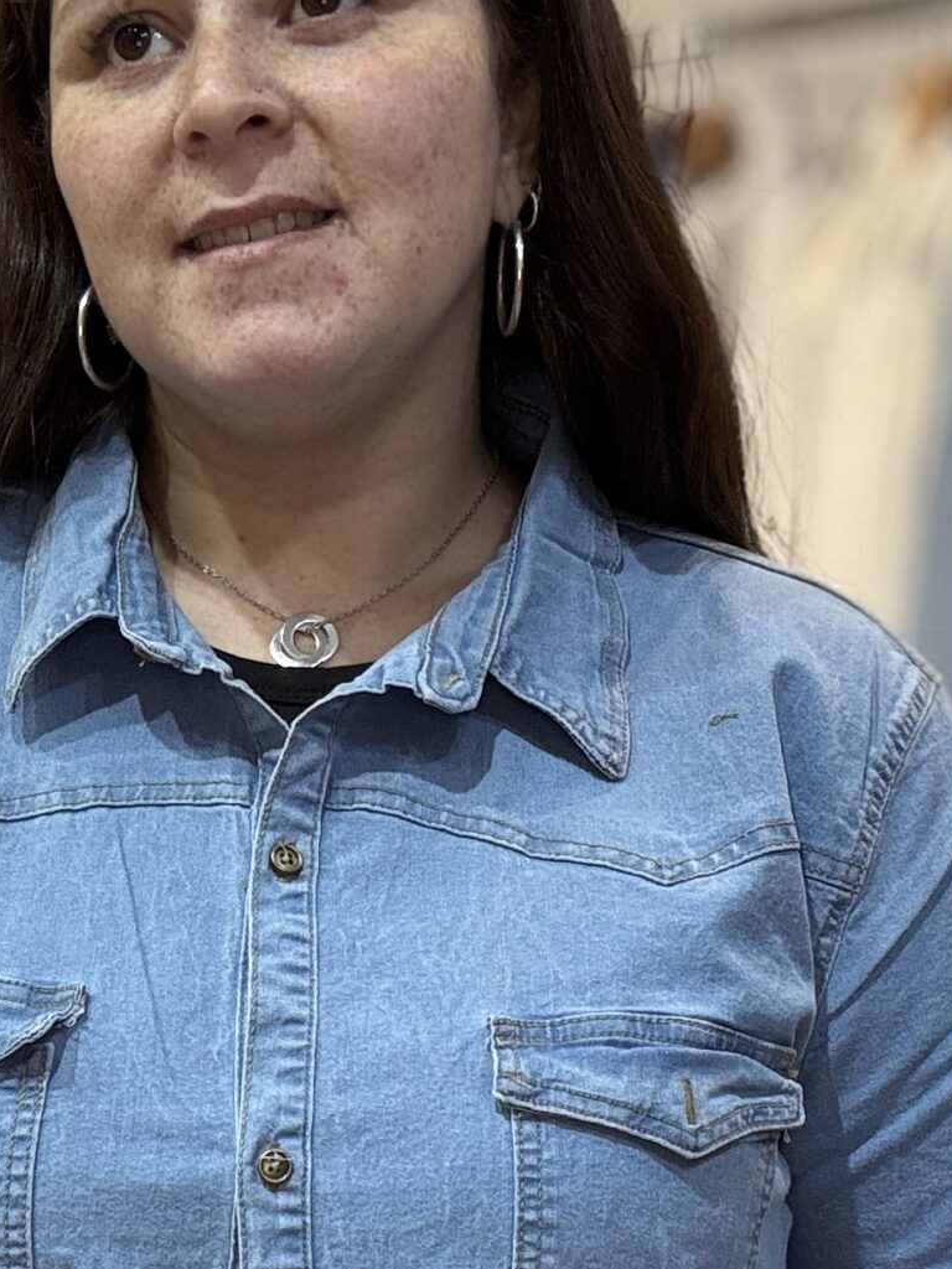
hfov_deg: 19.5
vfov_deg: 24.9
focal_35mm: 75
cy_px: 1248
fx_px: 2750
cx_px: 253
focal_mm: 2.69
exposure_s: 1/50
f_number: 1.9
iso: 100
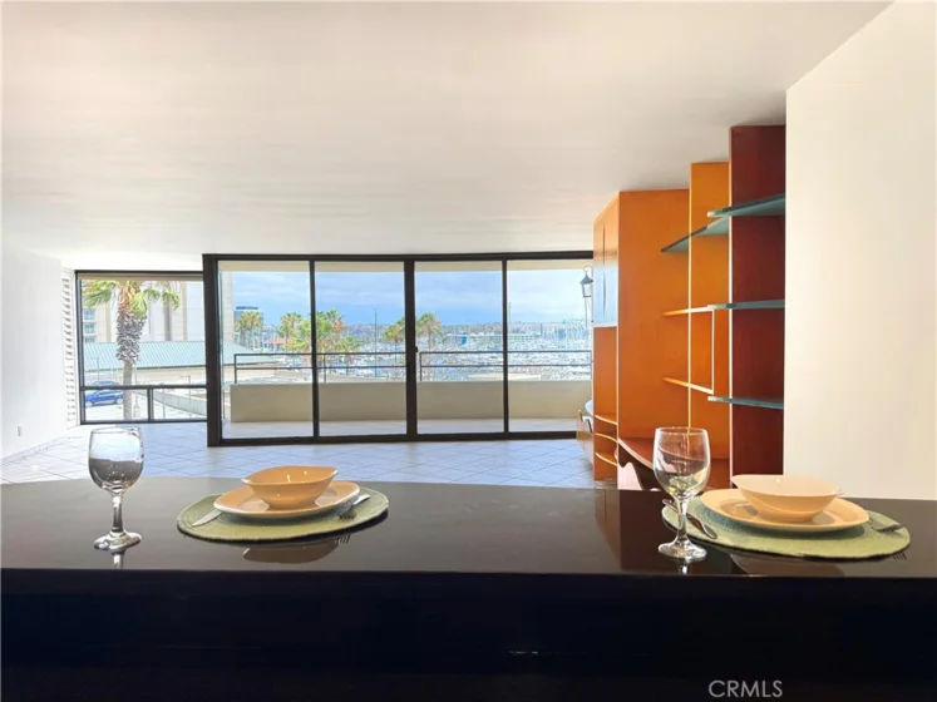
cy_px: 351
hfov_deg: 71.6
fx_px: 650
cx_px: 468
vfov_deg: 56.8
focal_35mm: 24
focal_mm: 6.76
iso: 80
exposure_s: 1/506
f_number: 1.78
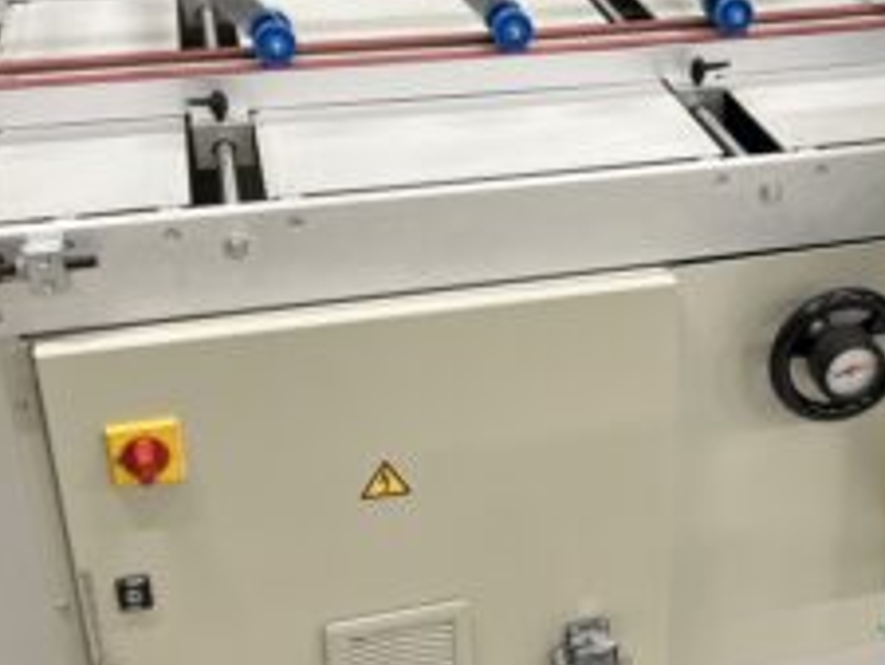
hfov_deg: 31.5
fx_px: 1535
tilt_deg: -25.7
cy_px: 307
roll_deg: -0.2
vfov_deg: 24.4
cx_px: 688
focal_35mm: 60
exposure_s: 1/100
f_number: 1.5
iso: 125
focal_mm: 5.7
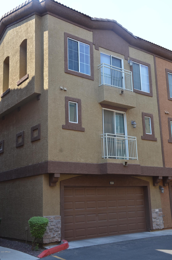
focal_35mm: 40
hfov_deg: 32.9
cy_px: 130
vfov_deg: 48.0
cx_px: 86
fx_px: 292
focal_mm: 27
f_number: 7.1
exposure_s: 1/200
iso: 200
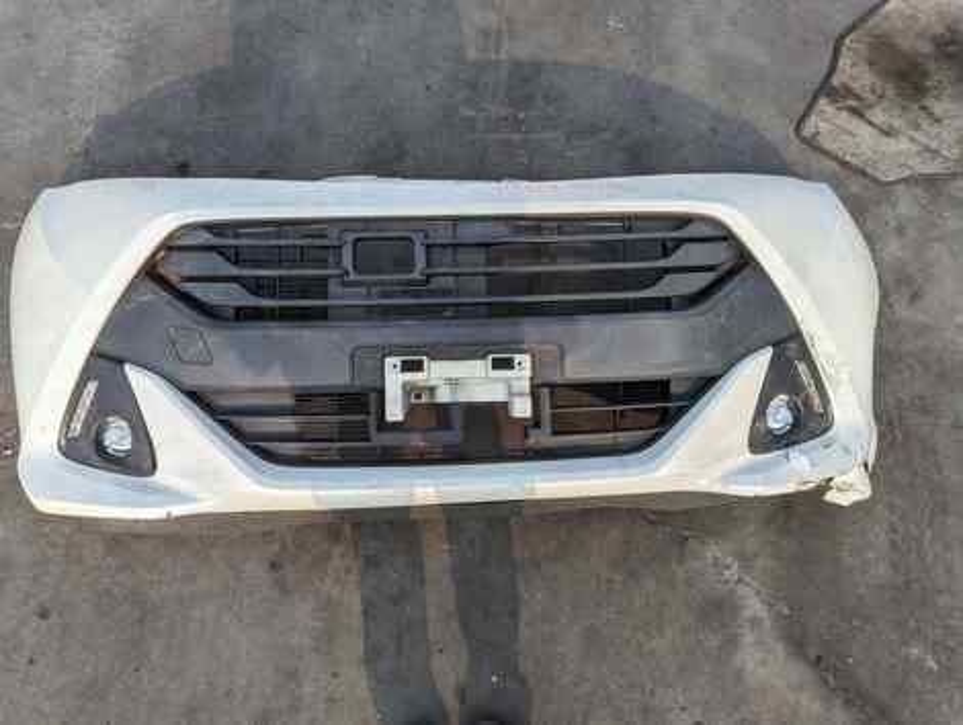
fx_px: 669
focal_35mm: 24
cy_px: 362
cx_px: 482
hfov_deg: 71.5
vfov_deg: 56.9
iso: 43
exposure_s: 1/1205
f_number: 1.85
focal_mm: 6.81
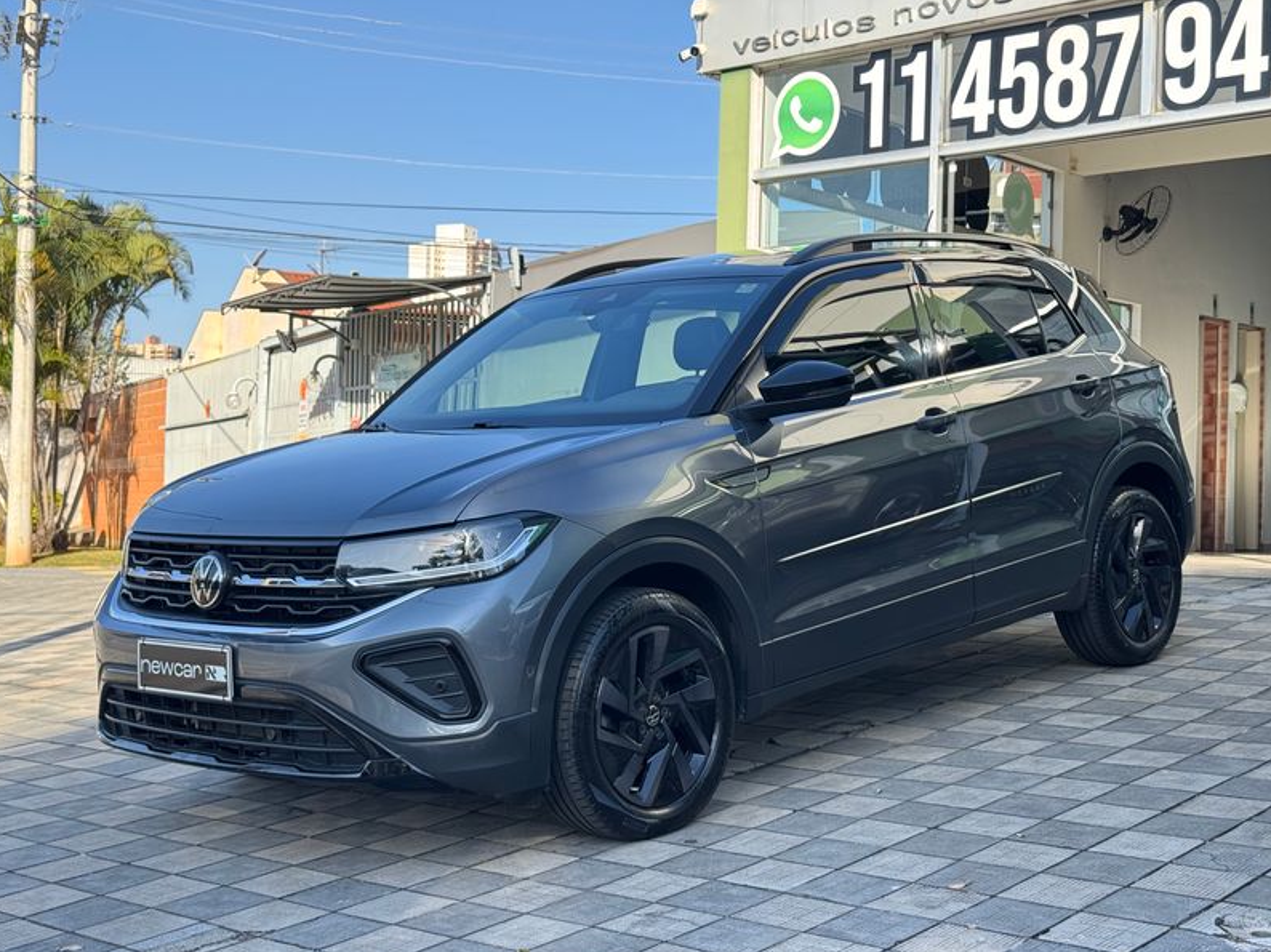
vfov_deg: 29.7
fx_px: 1799
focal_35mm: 49
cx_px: 640
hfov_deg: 38.9
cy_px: 482
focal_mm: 6.76
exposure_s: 1/535
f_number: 1.78
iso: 64
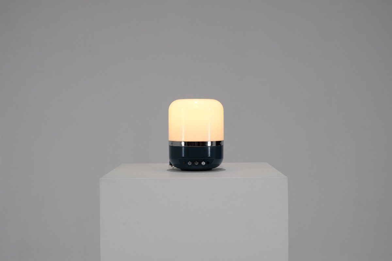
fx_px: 577
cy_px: 130
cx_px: 196
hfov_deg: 37.5
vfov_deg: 25.5
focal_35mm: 53
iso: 400
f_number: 5.6
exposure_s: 1/110
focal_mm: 35
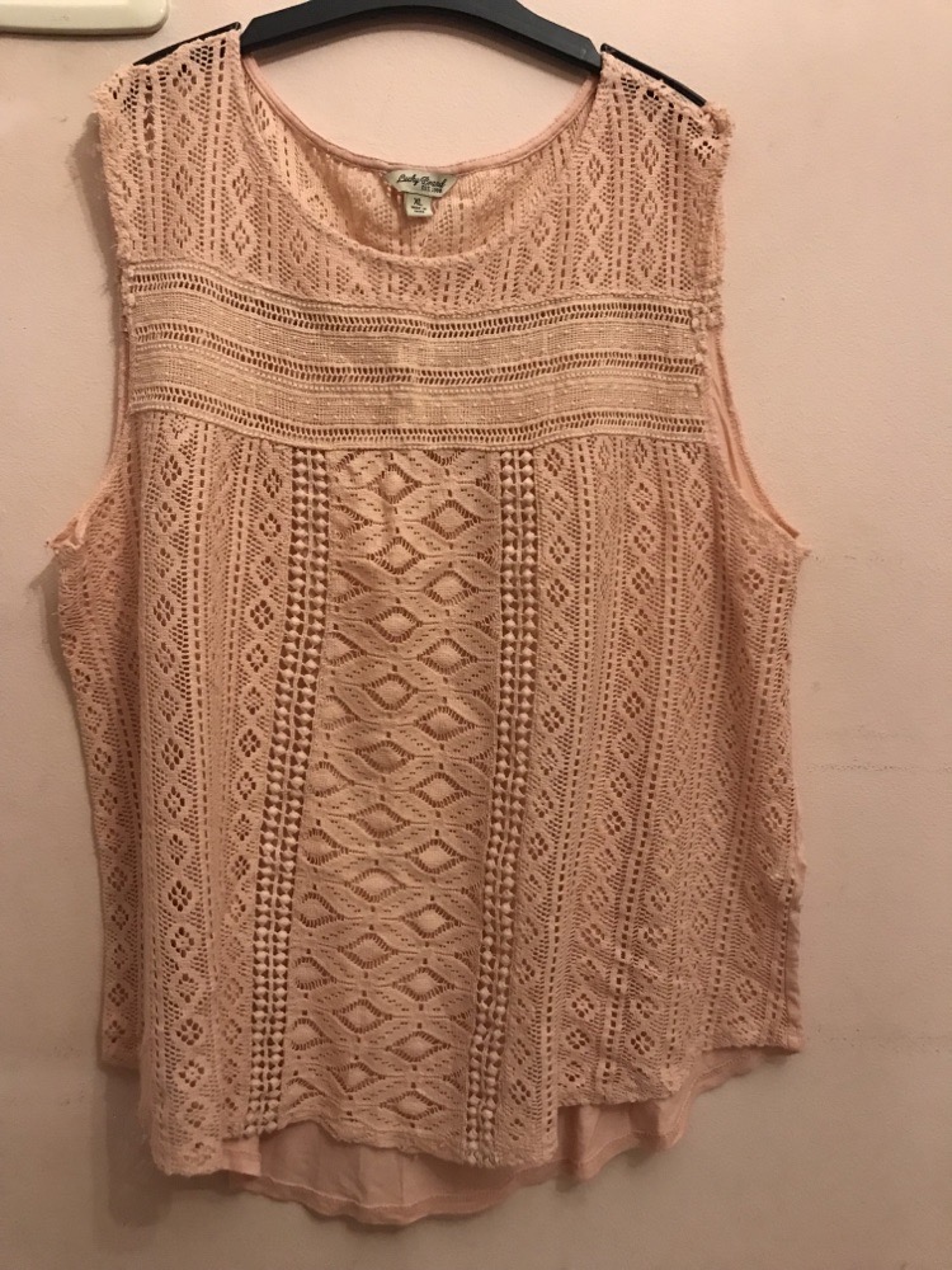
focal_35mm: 28
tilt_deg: -6.0
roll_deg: -1.3
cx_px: 476
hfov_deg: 49.7
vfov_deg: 63.4
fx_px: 1027
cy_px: 635
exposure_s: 1/8
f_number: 1.8
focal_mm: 3.99
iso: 80
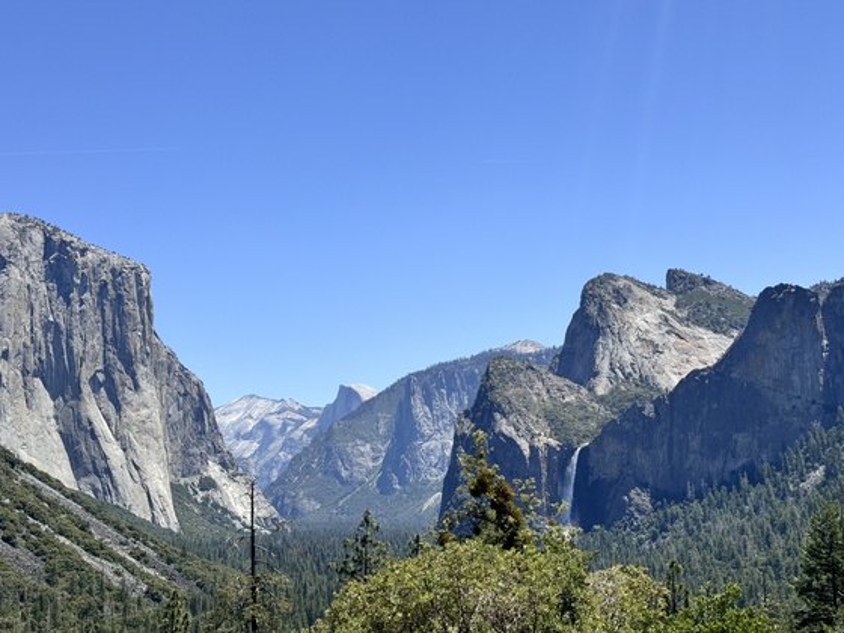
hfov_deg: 39.7
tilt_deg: +9.6
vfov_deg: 30.3
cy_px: 316
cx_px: 422
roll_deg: +0.9
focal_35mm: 48
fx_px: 1170
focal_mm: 6.76
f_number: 1.78
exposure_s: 1/5376
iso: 64
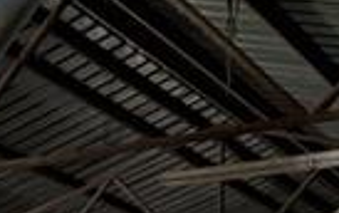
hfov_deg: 17.5
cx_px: 126
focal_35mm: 119
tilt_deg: +1.7
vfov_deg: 10.0
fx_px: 1101
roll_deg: -0.3
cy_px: 463
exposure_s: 1/30
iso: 1600
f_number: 1.78
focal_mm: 6.76
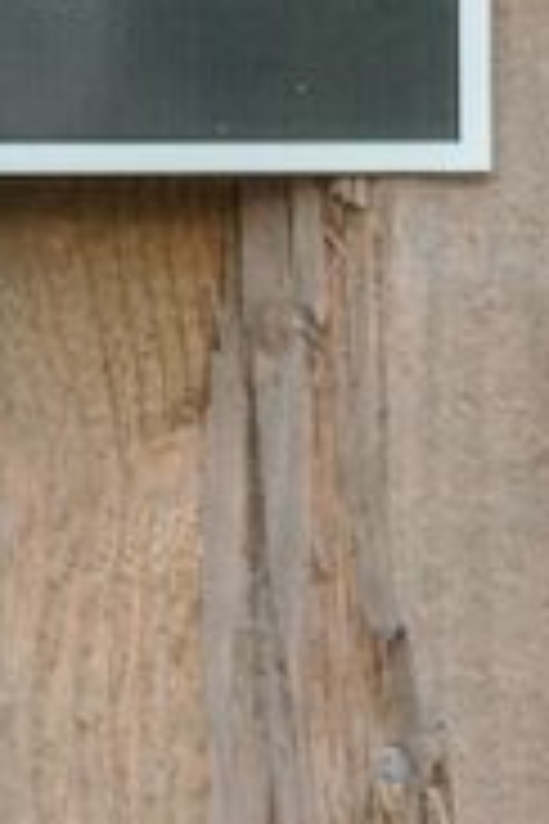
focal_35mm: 188
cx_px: -212
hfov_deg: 7.2
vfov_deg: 10.1
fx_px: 4300
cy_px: -824
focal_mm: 31
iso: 100
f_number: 2.8
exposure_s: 1/50
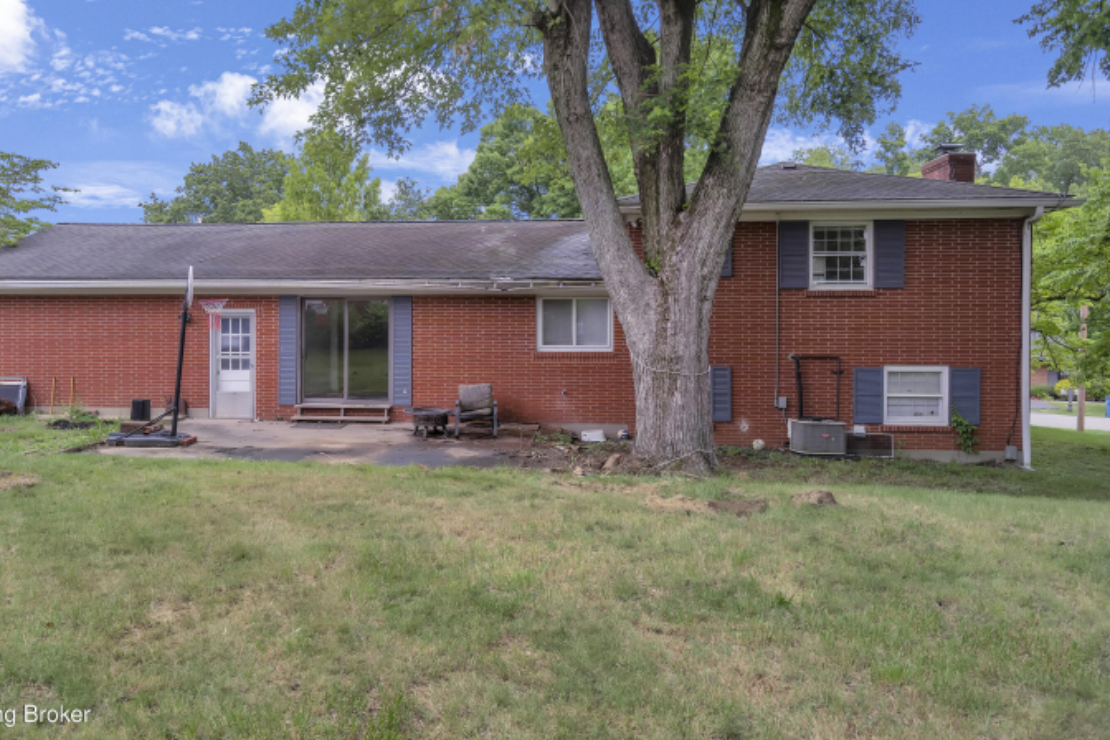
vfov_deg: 44.9
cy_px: 339
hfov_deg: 63.5
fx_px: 894
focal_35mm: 29
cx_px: 492
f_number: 4
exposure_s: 1/200
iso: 125
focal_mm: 26
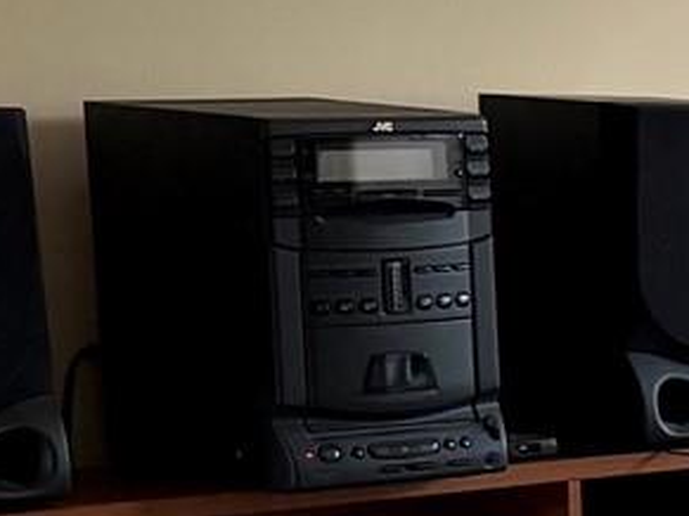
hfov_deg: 10.1
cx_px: 1693
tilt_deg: -12.5
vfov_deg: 8.6
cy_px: 670
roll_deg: -0.8
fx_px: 3362
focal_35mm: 169
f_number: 1.78
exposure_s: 1/121
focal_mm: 6.76
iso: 200
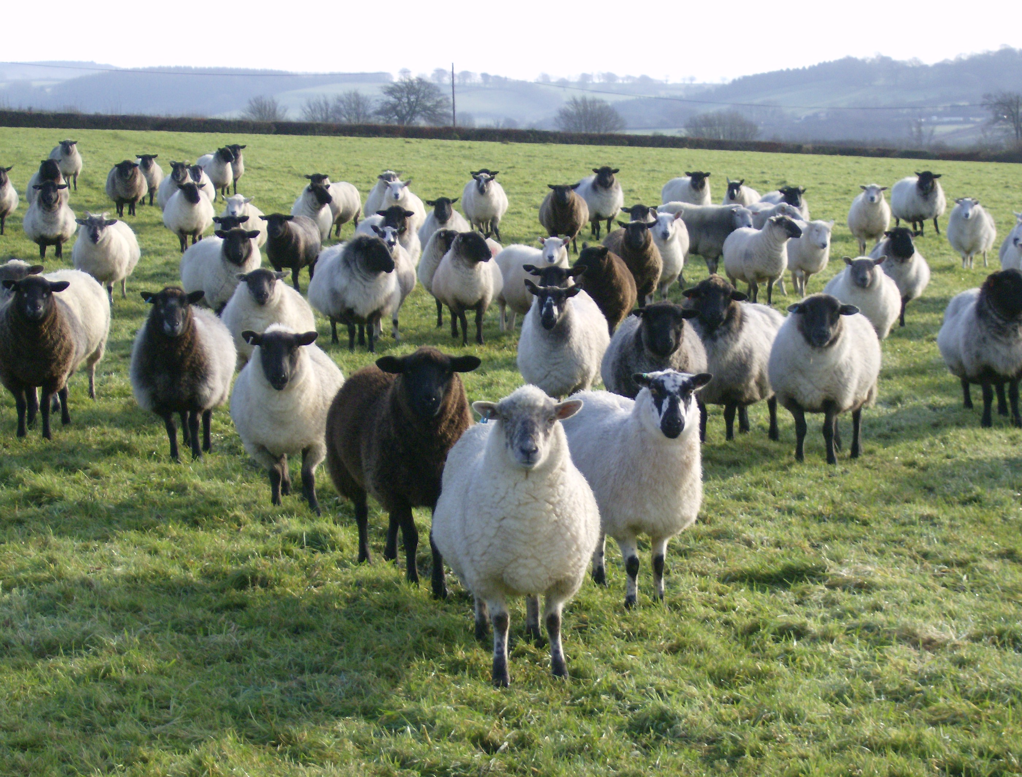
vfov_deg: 14.9
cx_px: 511
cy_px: 388
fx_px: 2967
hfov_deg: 19.5
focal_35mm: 100
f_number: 4.6
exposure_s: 1/212
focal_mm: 16.6
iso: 100
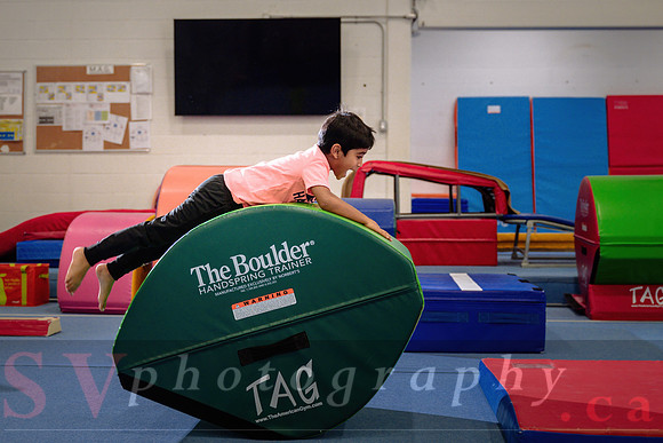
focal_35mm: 57
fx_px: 1048
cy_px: 175
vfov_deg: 23.8
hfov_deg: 35.1
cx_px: 332
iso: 1600
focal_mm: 47
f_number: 3.5
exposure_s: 1/320
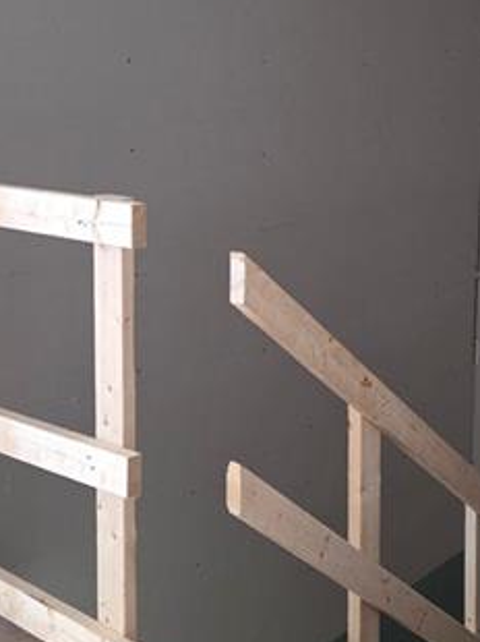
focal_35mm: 57
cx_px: 346
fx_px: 1055
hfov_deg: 25.4
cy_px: 232
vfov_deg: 33.6
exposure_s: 1/120
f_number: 1.8
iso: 800
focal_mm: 5.4
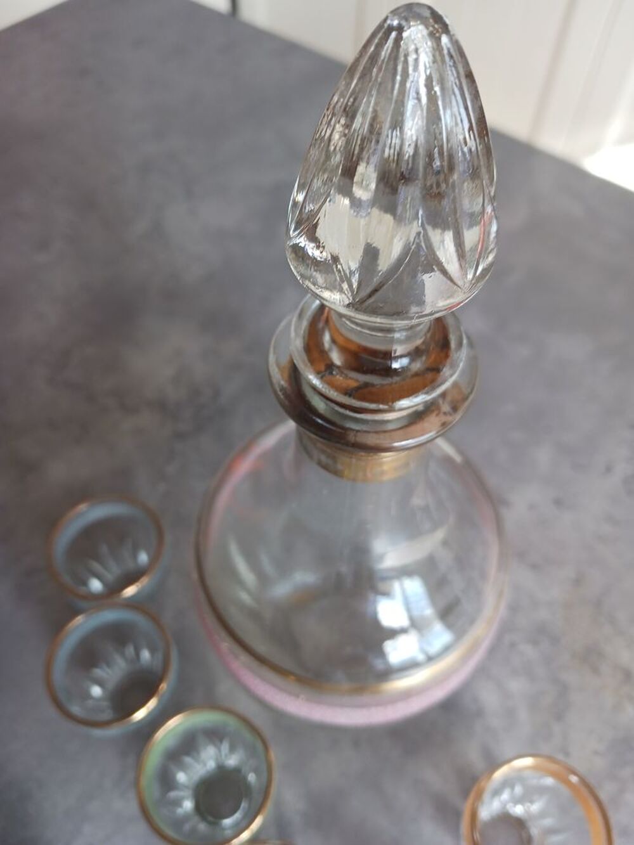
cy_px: 422
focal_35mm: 27
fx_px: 659
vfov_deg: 65.3
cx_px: 317
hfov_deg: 51.4
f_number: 1.8
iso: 80
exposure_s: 1/50
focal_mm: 4
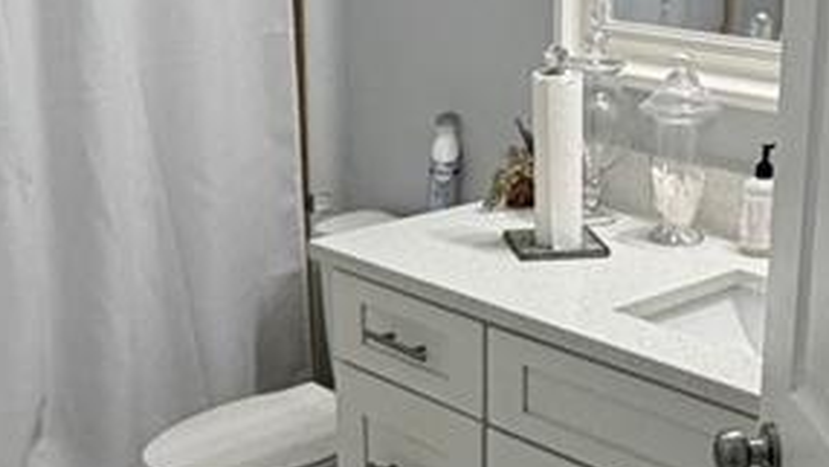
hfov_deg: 32.7
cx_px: 501
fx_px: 1407
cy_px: 249
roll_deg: -0.2
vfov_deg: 18.8
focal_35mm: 64
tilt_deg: -15.0
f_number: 2.2
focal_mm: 2.22
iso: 250
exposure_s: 1/120
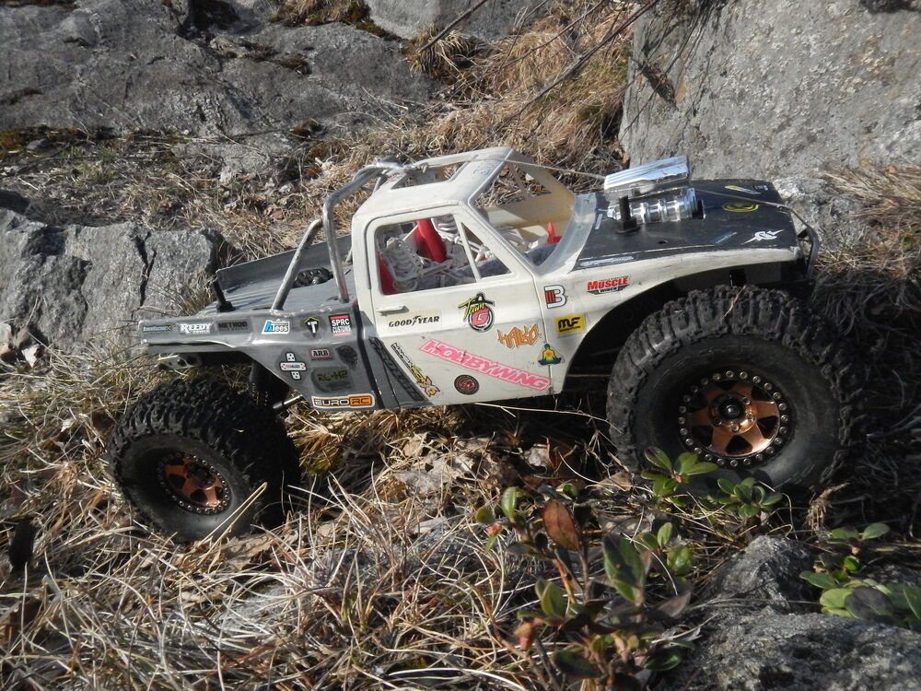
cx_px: 460
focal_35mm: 28
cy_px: 346
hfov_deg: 63.4
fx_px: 745
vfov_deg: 49.7
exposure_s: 1/1000
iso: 800
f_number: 7.8
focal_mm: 5
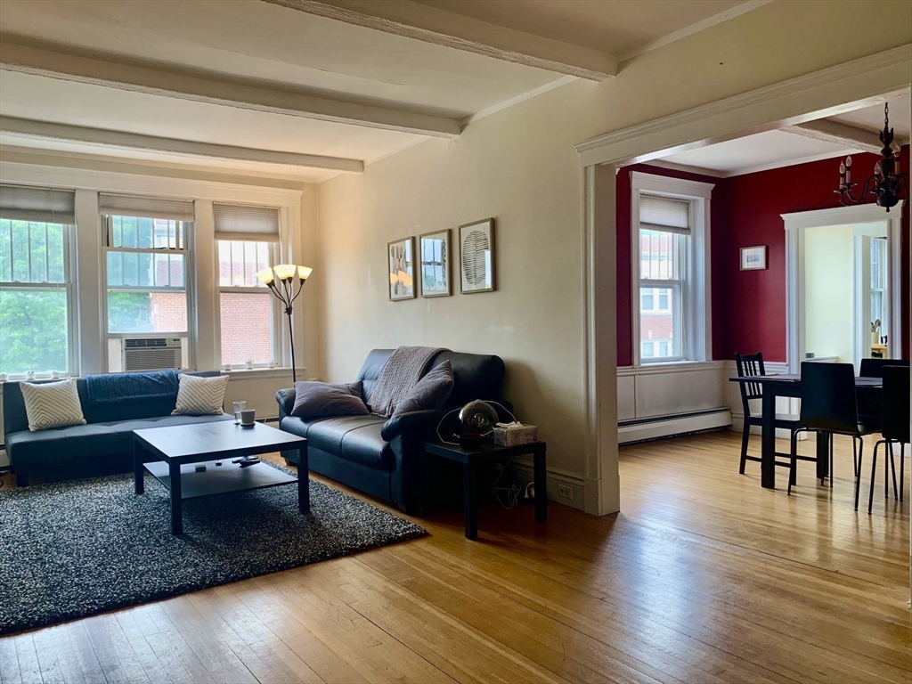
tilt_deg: -0.5
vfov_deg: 53.1
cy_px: 342
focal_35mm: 26
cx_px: 456
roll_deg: +0.5
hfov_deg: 67.3
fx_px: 685
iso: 64
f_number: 1.8
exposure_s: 1/120
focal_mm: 4.25
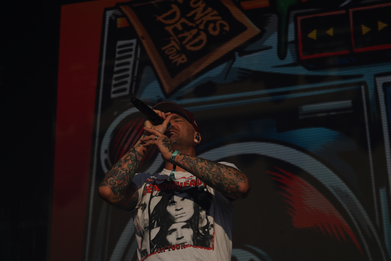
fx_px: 1140
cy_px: 130
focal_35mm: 105
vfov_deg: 13.0
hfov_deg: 19.5
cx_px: 196
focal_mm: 105
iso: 100
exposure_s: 1/1600
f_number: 8
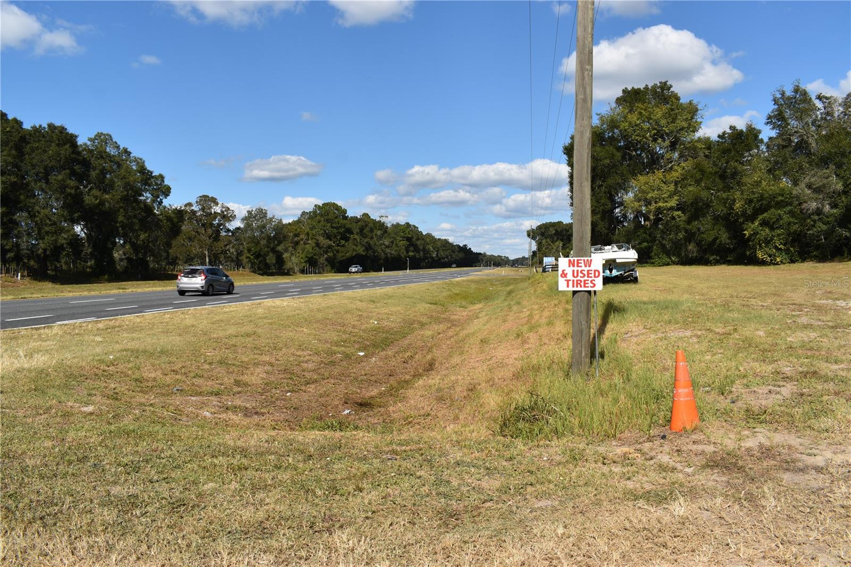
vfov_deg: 43.6
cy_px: 284
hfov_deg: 61.9
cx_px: 426
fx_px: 709
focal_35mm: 30
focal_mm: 20
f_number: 10
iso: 100
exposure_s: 1/400
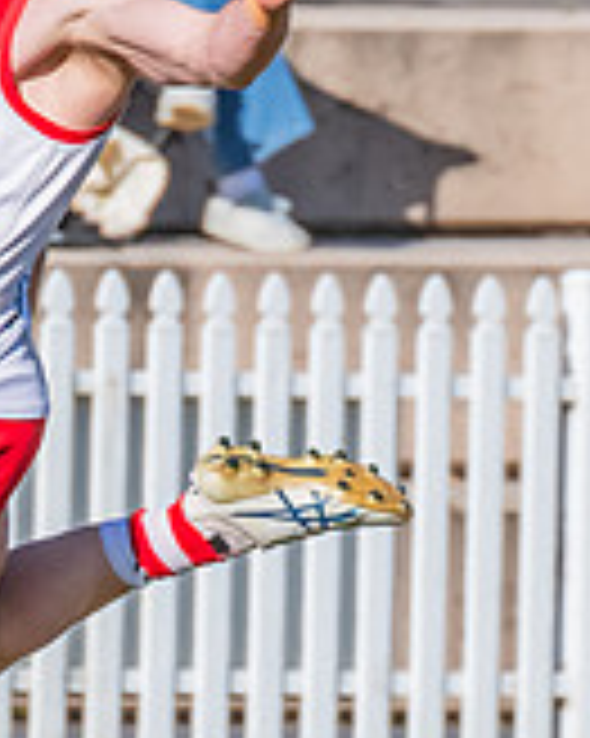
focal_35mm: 2722
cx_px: 37
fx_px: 59469
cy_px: 248
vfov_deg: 0.7
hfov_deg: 0.6
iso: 800
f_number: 13
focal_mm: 420
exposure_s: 1/1250
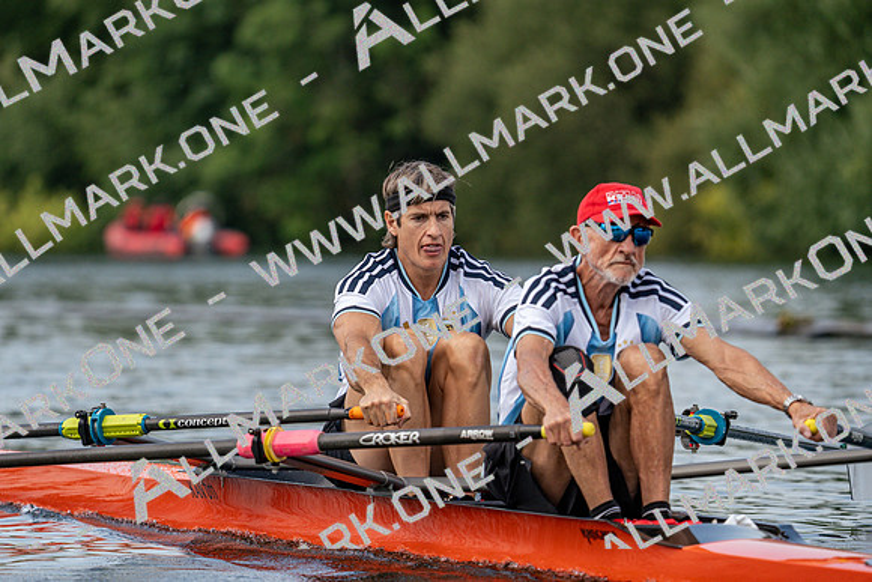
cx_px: 436
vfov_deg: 3.6
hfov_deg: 5.4
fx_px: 9327
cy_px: 291
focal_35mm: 385
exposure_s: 1/1600
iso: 500
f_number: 6.3
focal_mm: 385
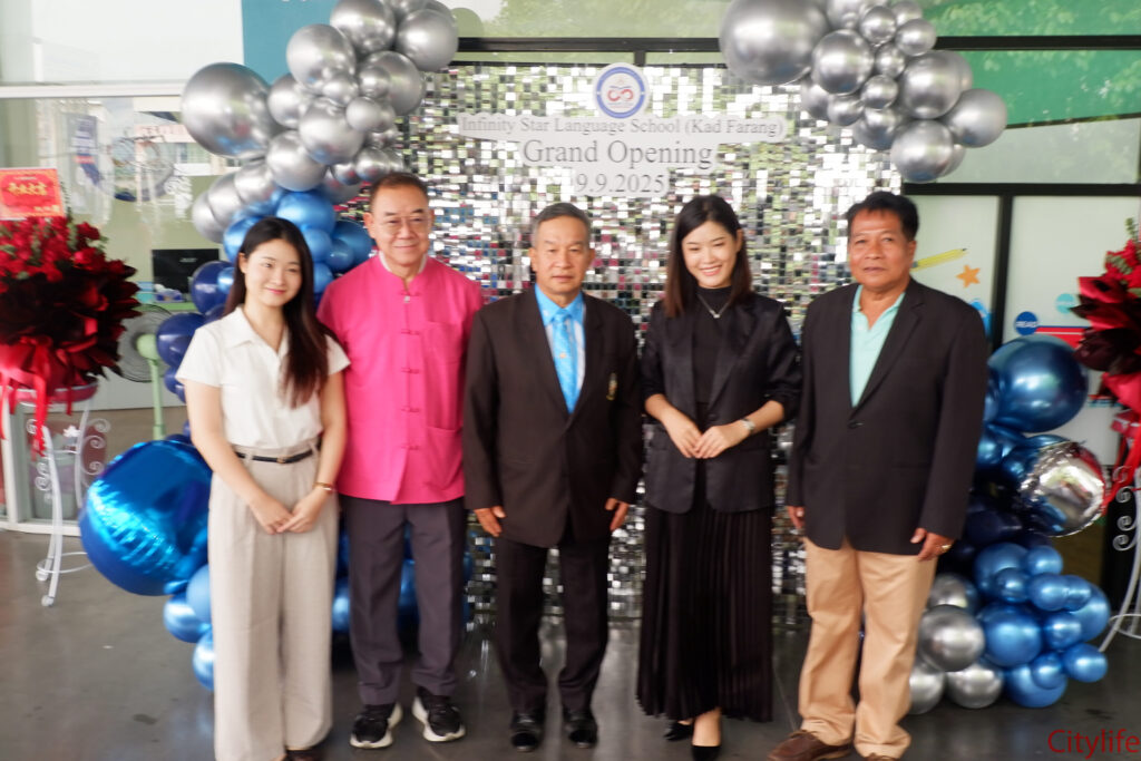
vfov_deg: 40.0
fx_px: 1046
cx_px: 570
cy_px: 380
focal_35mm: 33
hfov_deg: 57.2
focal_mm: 22.2
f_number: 4
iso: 400
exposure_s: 1/75
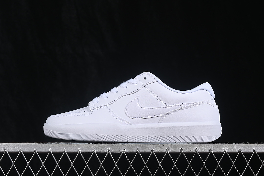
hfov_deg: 27.0
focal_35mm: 75
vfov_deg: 18.2
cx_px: 132
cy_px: 88
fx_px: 550
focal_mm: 50
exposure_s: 1/100
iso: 160
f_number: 8
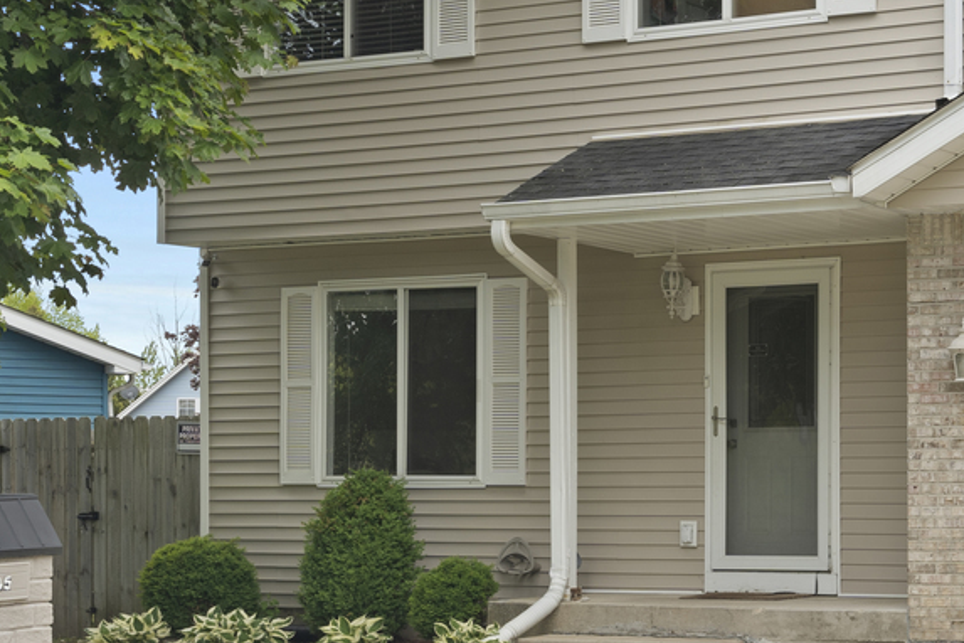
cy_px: 306
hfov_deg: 23.7
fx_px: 2196
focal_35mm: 82
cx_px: 974
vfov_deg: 16.7
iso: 320
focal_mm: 29
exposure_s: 1/30
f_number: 9
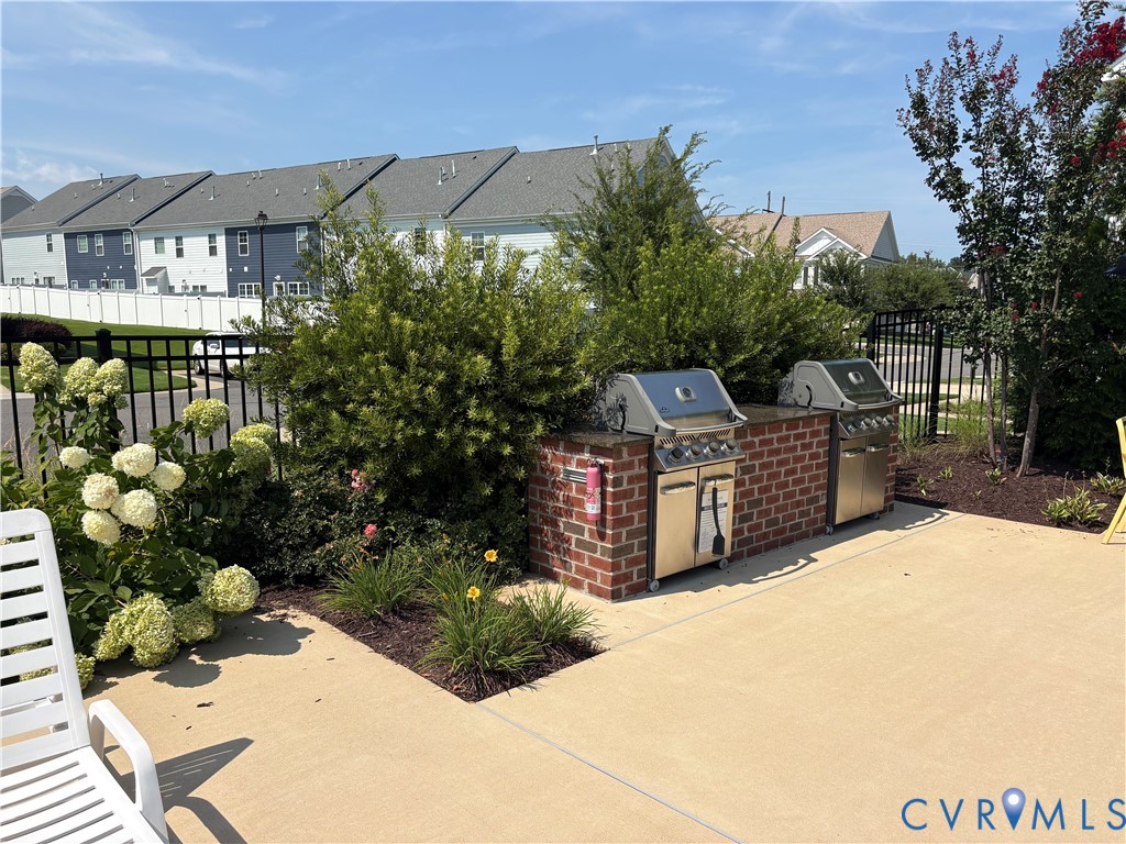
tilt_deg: -8.2
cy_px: 422
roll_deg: -0.3
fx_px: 846
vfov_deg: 53.1
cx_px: 563
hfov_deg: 67.3
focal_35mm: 26
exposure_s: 1/4950
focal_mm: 5.96
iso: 50
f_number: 1.6
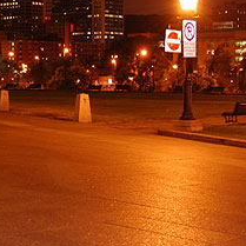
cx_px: 118
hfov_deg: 19.7
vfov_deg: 19.7
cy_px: 87
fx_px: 708
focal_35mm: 88
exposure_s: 1
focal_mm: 32
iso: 400
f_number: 4.5
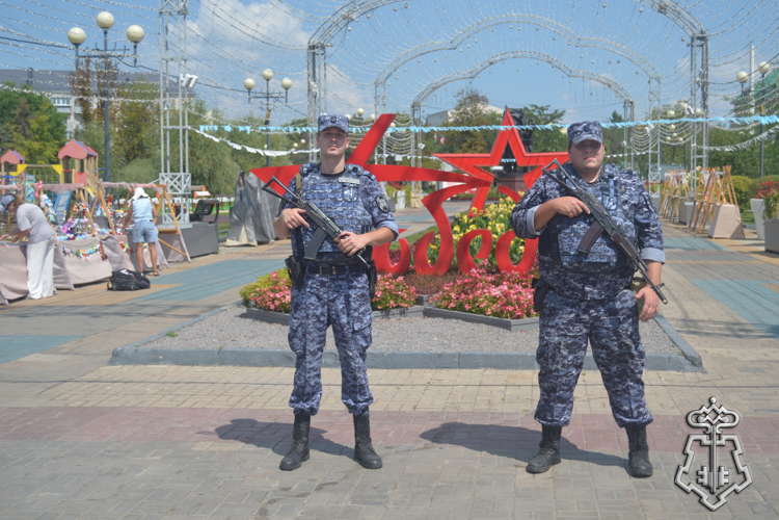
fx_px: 974
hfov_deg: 43.6
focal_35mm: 45
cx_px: 390
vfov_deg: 29.9
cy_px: 260
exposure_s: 1/1600
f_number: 4.2
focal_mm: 30
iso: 200
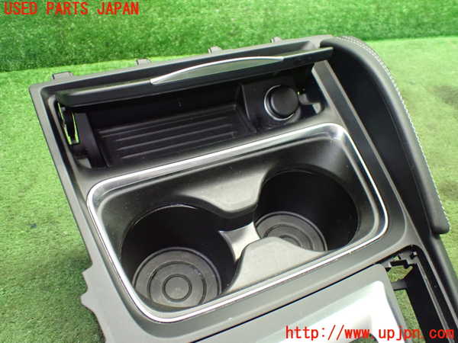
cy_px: 172
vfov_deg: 46.8
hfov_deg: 60.0
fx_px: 397
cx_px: 229
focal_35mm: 30
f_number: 2.3
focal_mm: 5.4
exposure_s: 1/50
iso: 800
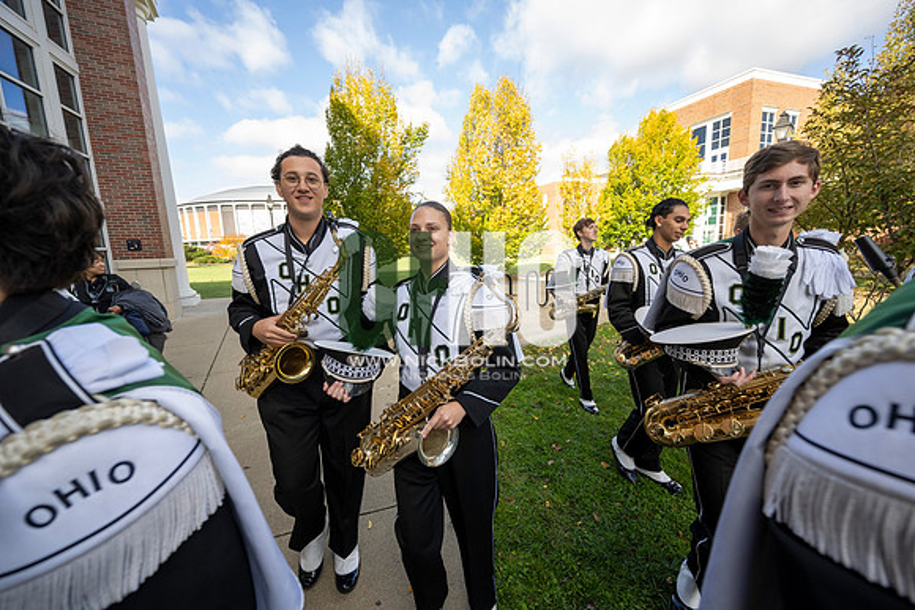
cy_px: 305
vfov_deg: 81.2
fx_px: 356
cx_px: 458
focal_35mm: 14
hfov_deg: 104.2
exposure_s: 1/500
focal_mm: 14
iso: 320
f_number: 4.5
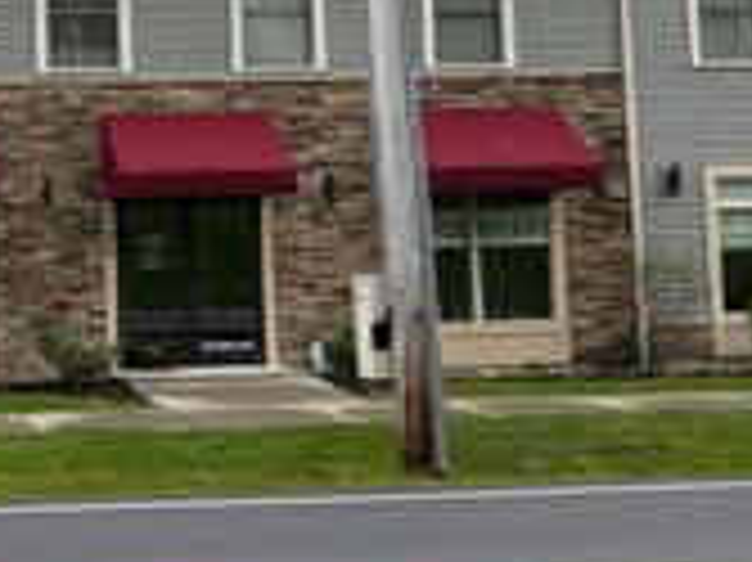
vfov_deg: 18.7
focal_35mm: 78
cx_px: 18
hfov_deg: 24.0
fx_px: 1693
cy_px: 106
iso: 50
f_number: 1.6
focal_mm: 5.96
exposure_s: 1/920
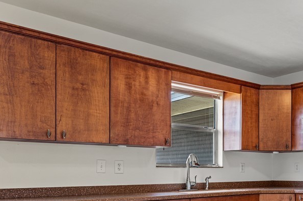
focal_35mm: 42
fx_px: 353
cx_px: 249
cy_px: 175
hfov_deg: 43.9
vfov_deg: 30.7
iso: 320
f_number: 8
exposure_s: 1/6
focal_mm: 23
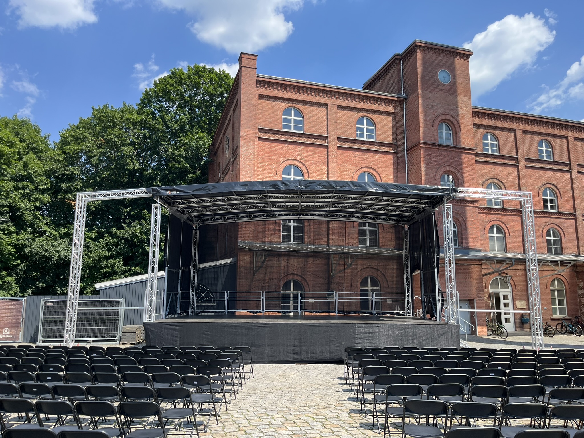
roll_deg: -0.2
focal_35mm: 26
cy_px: 219
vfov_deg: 53.1
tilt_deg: +9.3
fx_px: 439
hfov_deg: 67.3
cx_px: 292
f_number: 1.6
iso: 50
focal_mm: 5.1
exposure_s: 1/1517
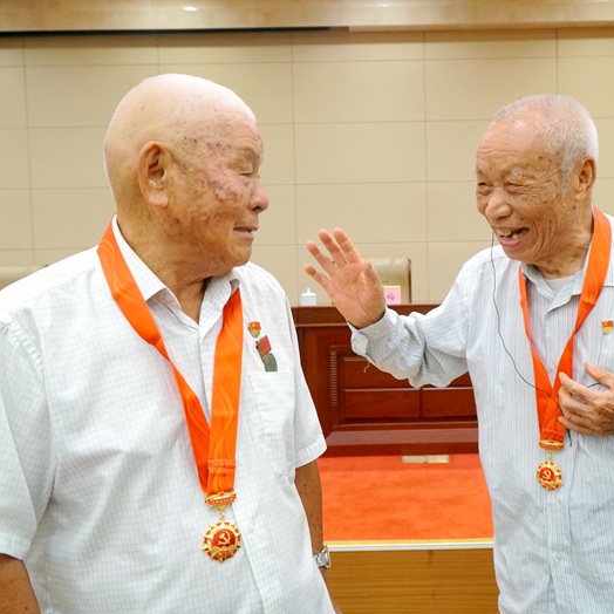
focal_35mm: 35
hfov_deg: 46.7
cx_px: 393
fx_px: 702
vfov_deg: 47.2
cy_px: 311
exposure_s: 1/160
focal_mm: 18
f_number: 4
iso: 2500
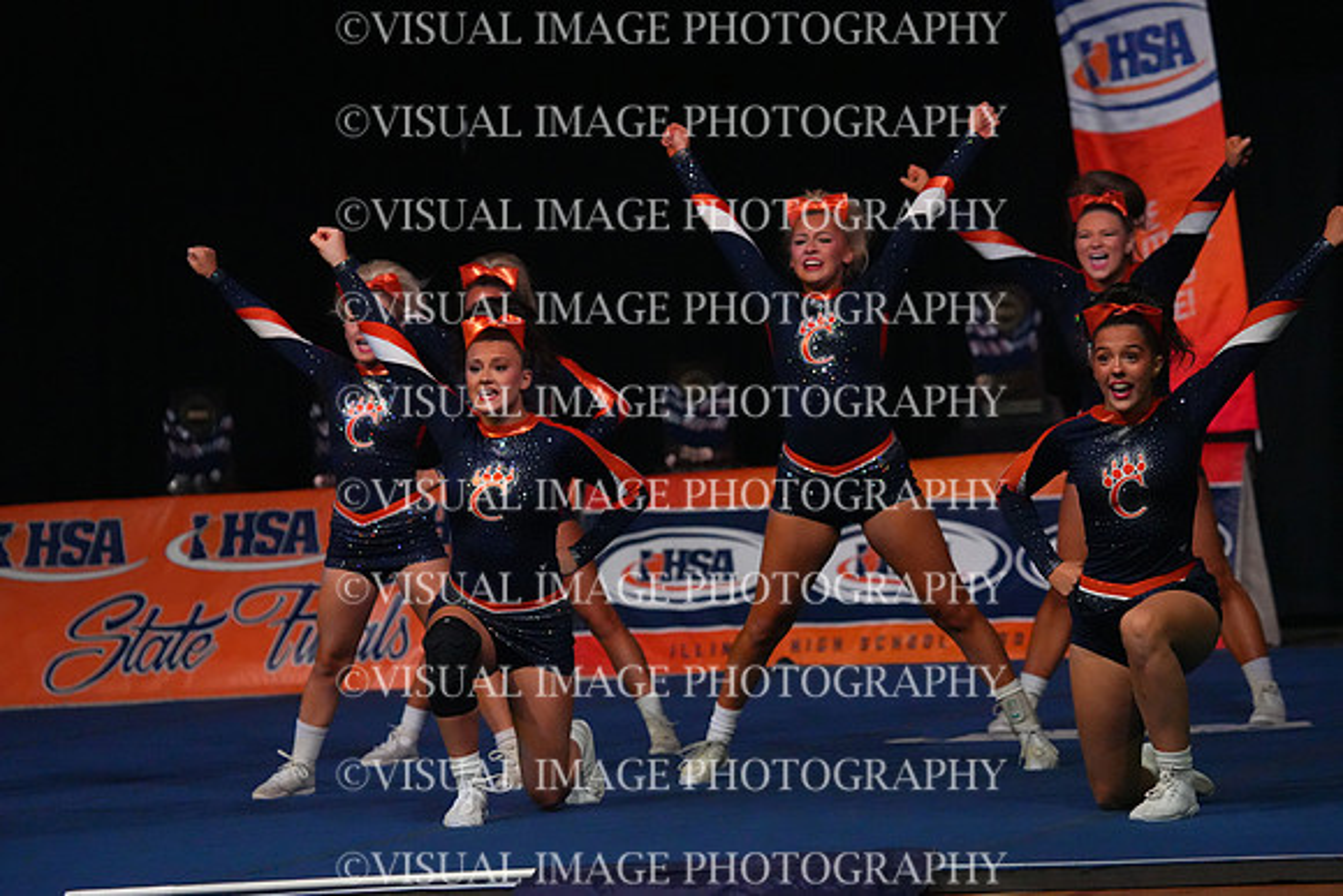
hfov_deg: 9.8
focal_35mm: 210
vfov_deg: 6.5
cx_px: 672
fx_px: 7836
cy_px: 448
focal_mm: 210
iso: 16000
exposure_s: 1/1250
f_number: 5.6
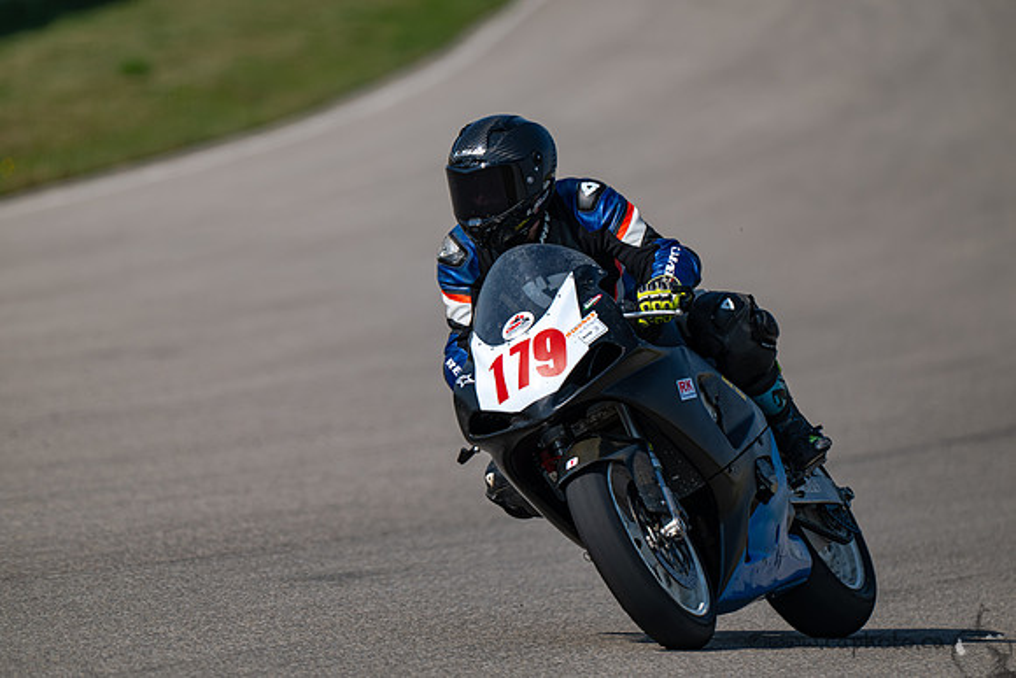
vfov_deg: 2.3
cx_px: 508
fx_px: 16937
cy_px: 339
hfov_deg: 3.4
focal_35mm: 600
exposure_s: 1/1250
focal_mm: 600
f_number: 6.3
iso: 125
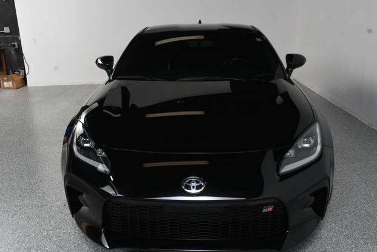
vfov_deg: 37.9
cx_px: 189
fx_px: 366
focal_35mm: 35
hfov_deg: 54.4
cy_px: 127
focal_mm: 23
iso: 100
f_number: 10
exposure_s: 1/160
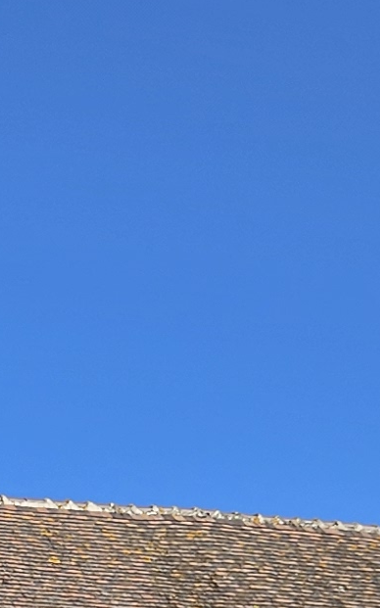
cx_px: -389
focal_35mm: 157
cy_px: 617
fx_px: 2602
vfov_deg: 13.1
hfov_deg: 8.0
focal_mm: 5.4
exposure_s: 1/3318
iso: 25
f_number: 1.8
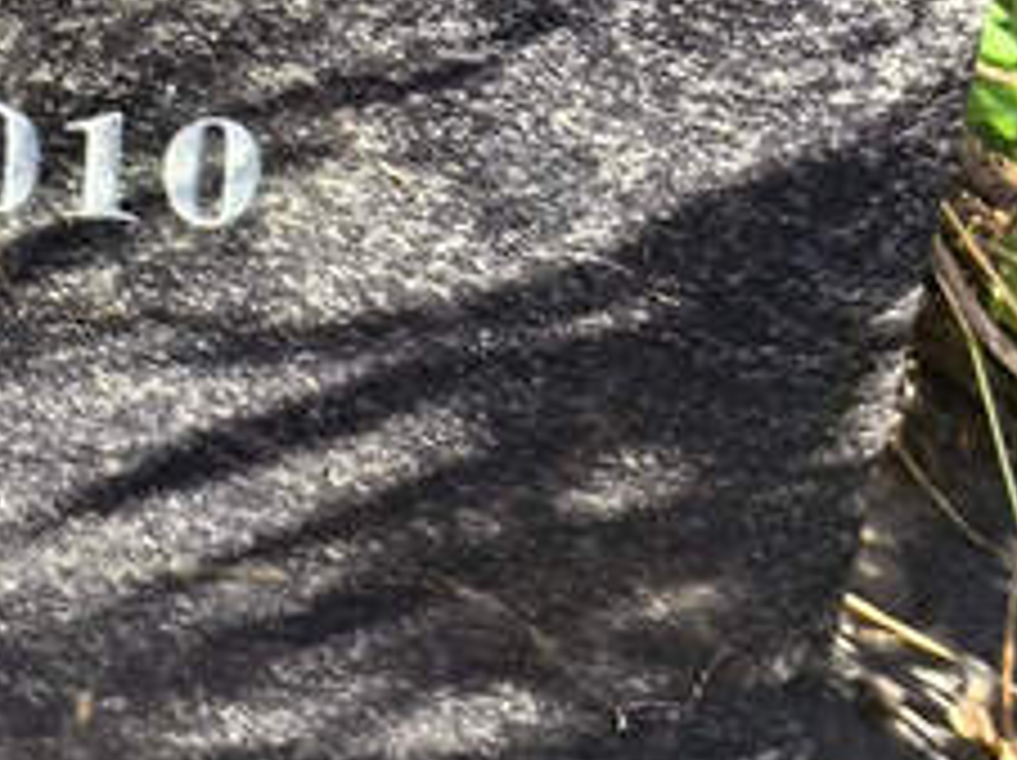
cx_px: -727
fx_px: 5195
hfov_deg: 10.6
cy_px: -504
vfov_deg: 8.1
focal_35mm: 177
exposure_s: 1/201
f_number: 1.7
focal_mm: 4.71
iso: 50
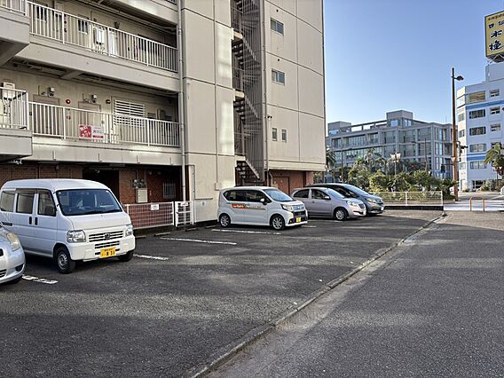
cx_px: 252
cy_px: 189
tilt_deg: +2.3
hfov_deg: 67.3
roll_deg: +0.9
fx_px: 379
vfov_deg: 53.1
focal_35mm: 26
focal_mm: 5.96
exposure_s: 1/1092
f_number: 1.6
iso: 50
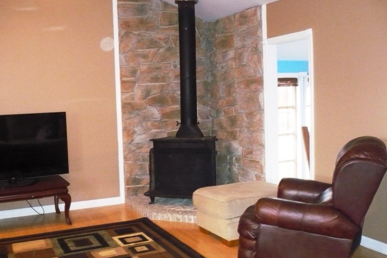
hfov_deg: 48.5
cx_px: 193
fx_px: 430
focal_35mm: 40
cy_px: 117
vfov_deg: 33.4
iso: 640
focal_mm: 5.8
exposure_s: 1/30
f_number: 2.8
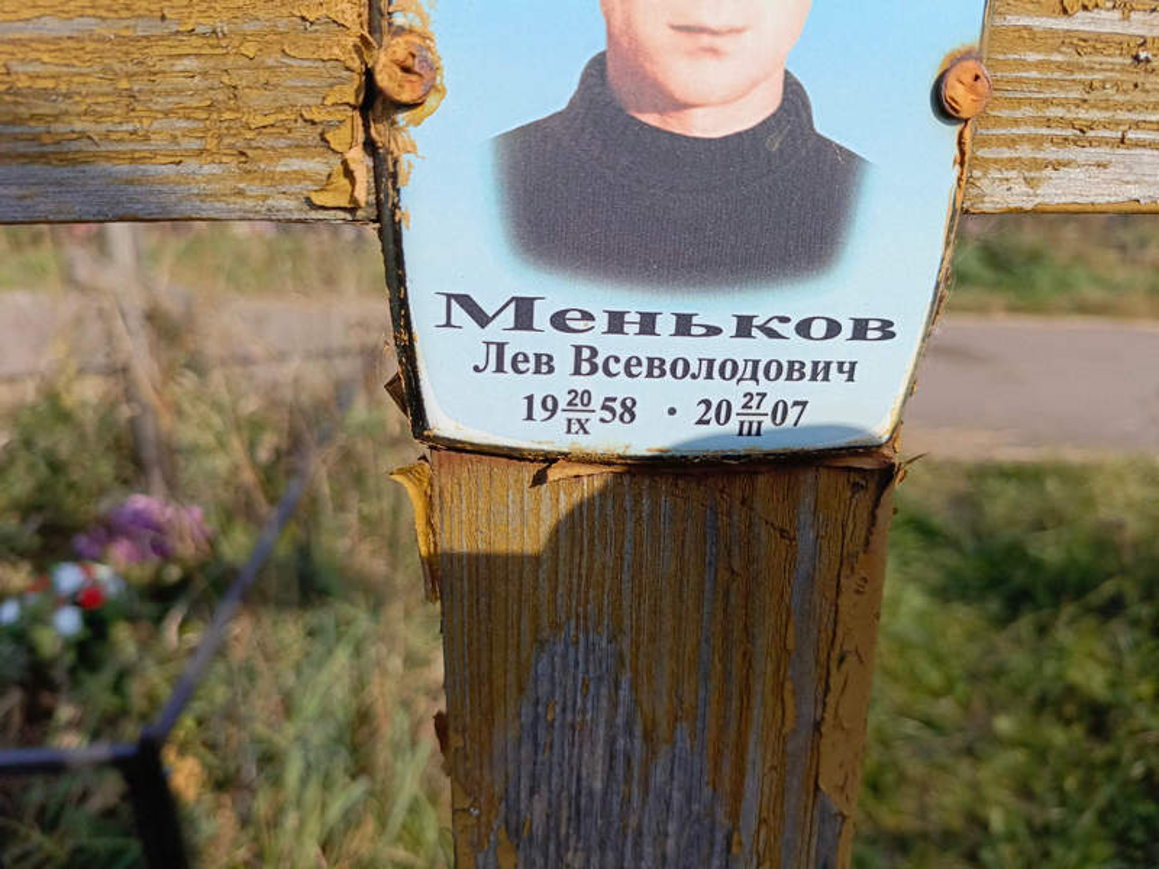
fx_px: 837
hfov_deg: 69.4
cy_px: 434
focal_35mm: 25
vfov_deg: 54.9
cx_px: 580
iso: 109
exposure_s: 1/2320
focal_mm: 4.76
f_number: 1.69
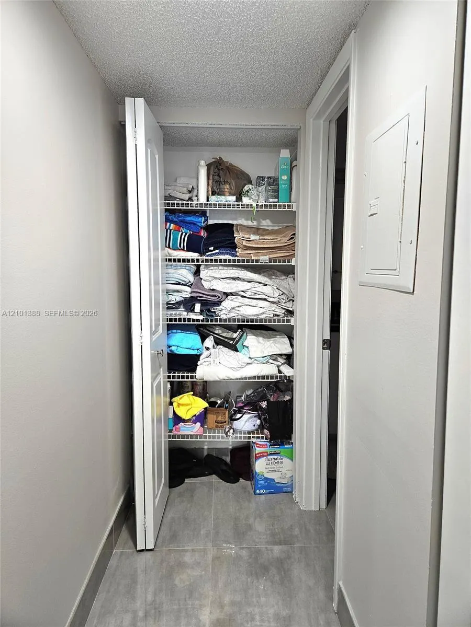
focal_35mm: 23
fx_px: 417
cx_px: 236
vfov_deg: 73.9
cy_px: 314
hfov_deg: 58.9
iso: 250
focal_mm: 5.4
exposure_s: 1/120
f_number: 1.8
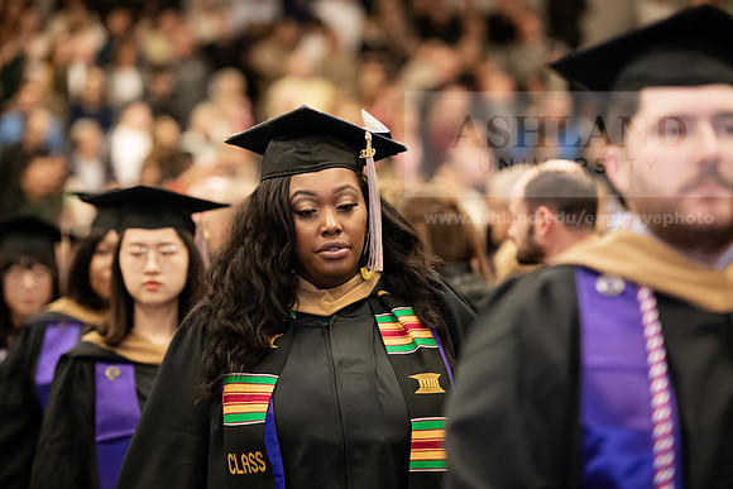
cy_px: 244
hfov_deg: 13.7
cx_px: 366
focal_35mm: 150
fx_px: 3055
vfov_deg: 9.2
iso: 2500
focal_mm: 150
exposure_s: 1/200
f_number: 3.2
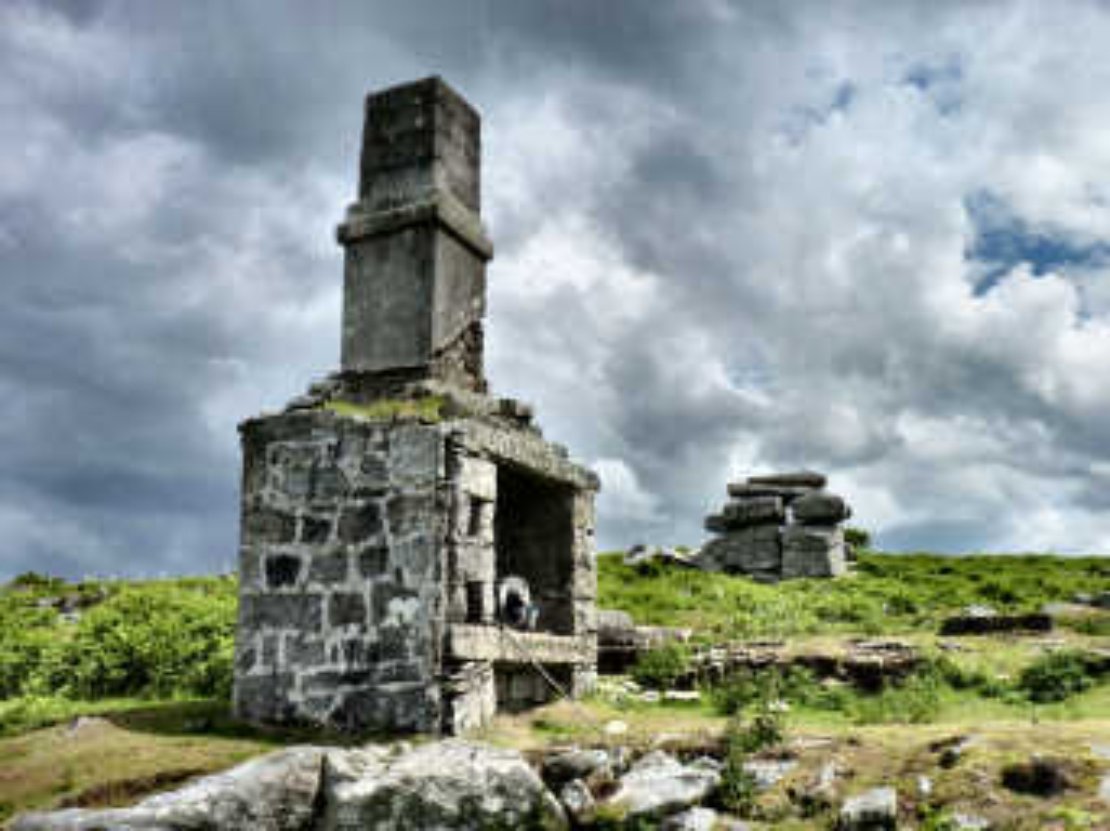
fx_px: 1057
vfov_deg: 42.9
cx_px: 555
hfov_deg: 55.4
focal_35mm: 33
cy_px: 416
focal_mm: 5.9
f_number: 6.3
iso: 125
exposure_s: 1/400
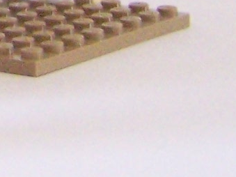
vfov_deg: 4.9
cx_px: -352
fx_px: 1970
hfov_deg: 6.5
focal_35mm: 289
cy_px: -374
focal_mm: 6.3
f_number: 3.2
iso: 400
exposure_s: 1/8
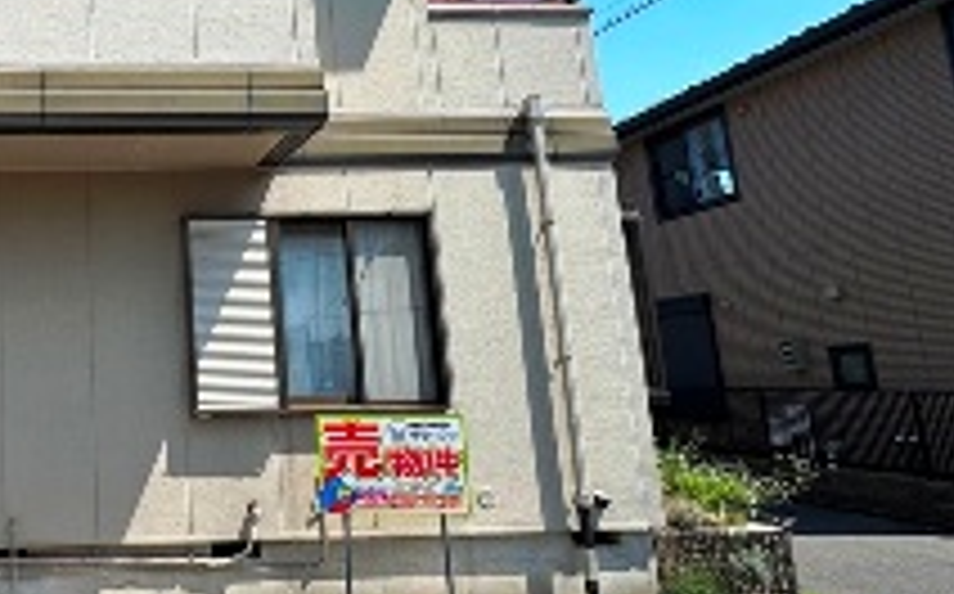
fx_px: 727
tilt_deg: +9.5
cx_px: 63
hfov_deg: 55.7
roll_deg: +0.2
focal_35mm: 28
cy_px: 252
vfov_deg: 44.3
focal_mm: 2.22
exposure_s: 1/1289
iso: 40
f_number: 2.2
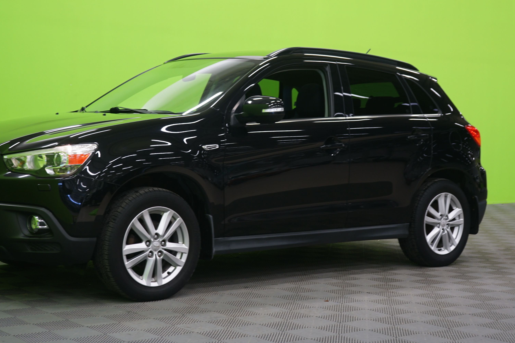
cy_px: 132
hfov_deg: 31.8
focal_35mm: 63
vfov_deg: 21.5
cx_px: 211
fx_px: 901
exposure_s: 1/6
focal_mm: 48
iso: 400
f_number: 5
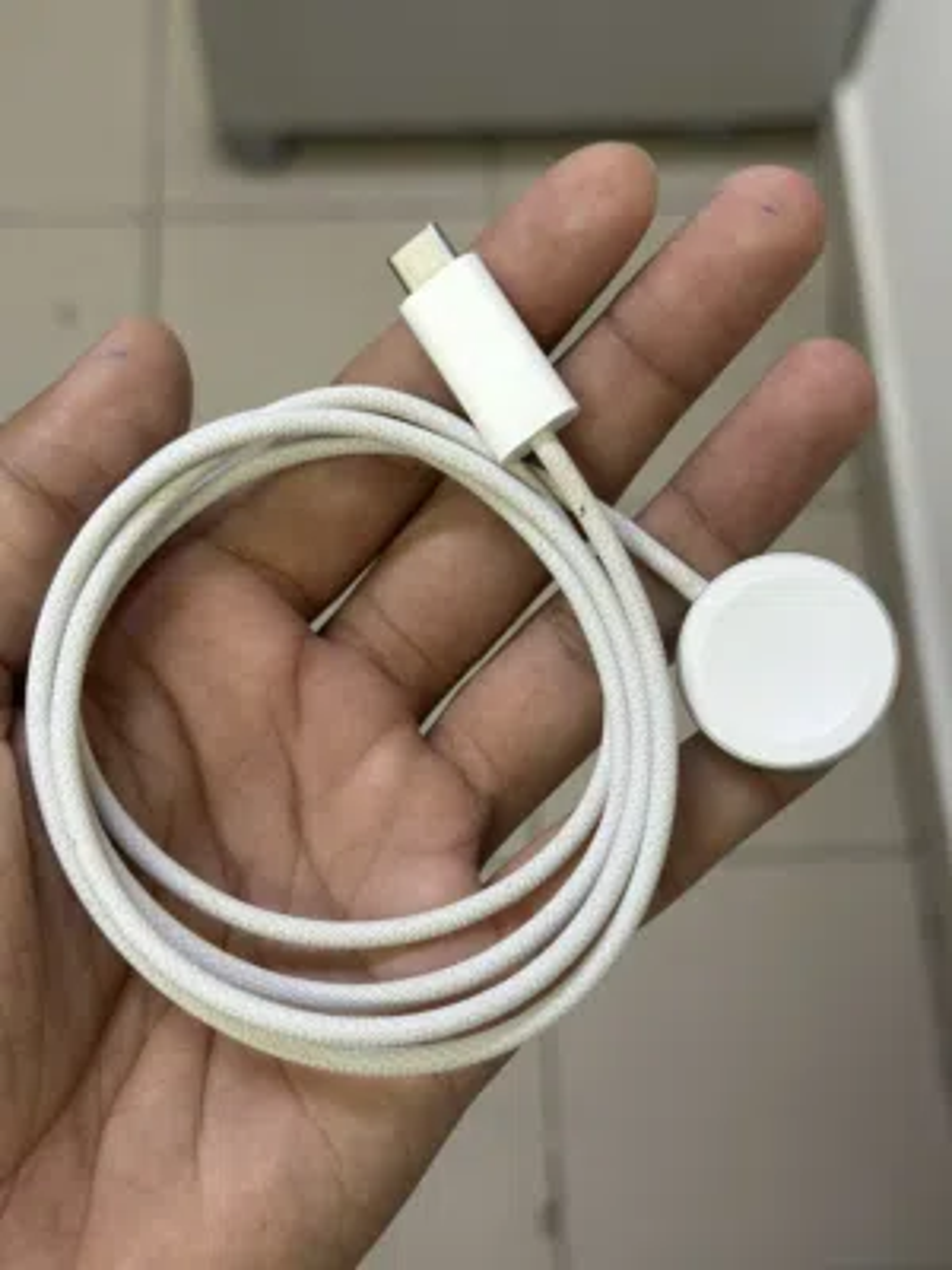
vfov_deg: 39.7
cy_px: 635
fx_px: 1760
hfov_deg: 30.3
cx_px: 476
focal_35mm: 48
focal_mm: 6.86
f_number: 1.78
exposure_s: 1/50
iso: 320
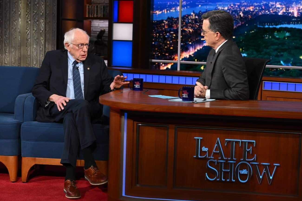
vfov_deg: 18.7
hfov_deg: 27.7
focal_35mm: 73
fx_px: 612
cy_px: 100
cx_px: 149
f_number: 6.3
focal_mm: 72
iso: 6400
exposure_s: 1/200
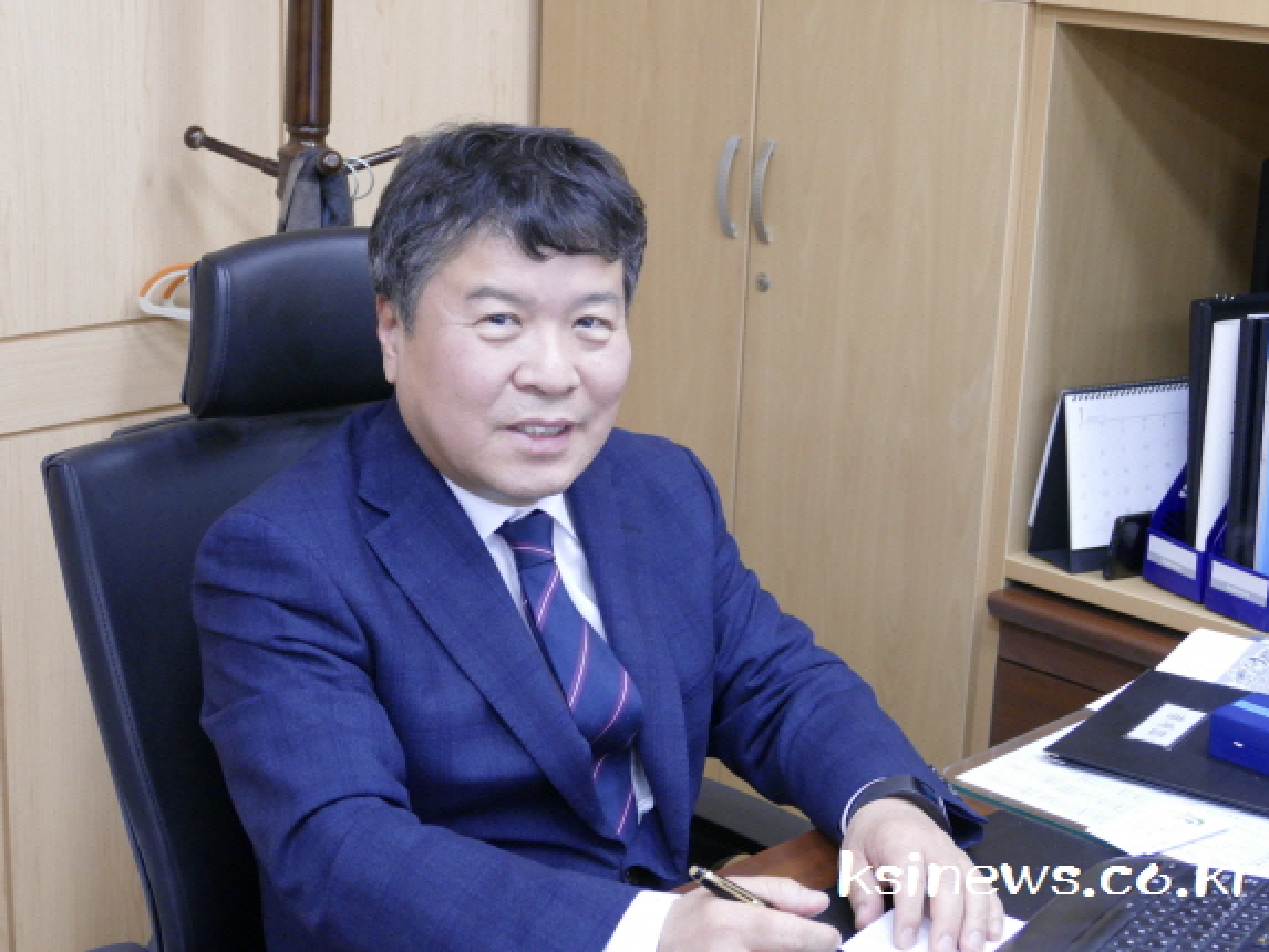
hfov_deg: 32.2
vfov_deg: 24.4
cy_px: 475
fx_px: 2200
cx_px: 613
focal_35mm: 60
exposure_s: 1/80
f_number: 3.4
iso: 1000
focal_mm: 20.23
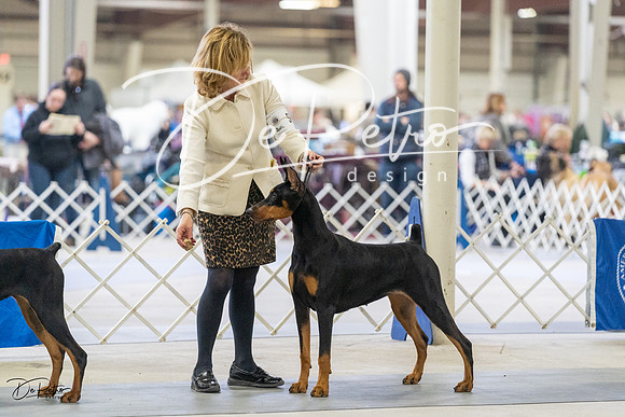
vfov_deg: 8.1
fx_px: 2952
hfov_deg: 12.1
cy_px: 208
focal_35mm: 170
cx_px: 312
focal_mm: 170
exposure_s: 1/320
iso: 6400
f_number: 3.5
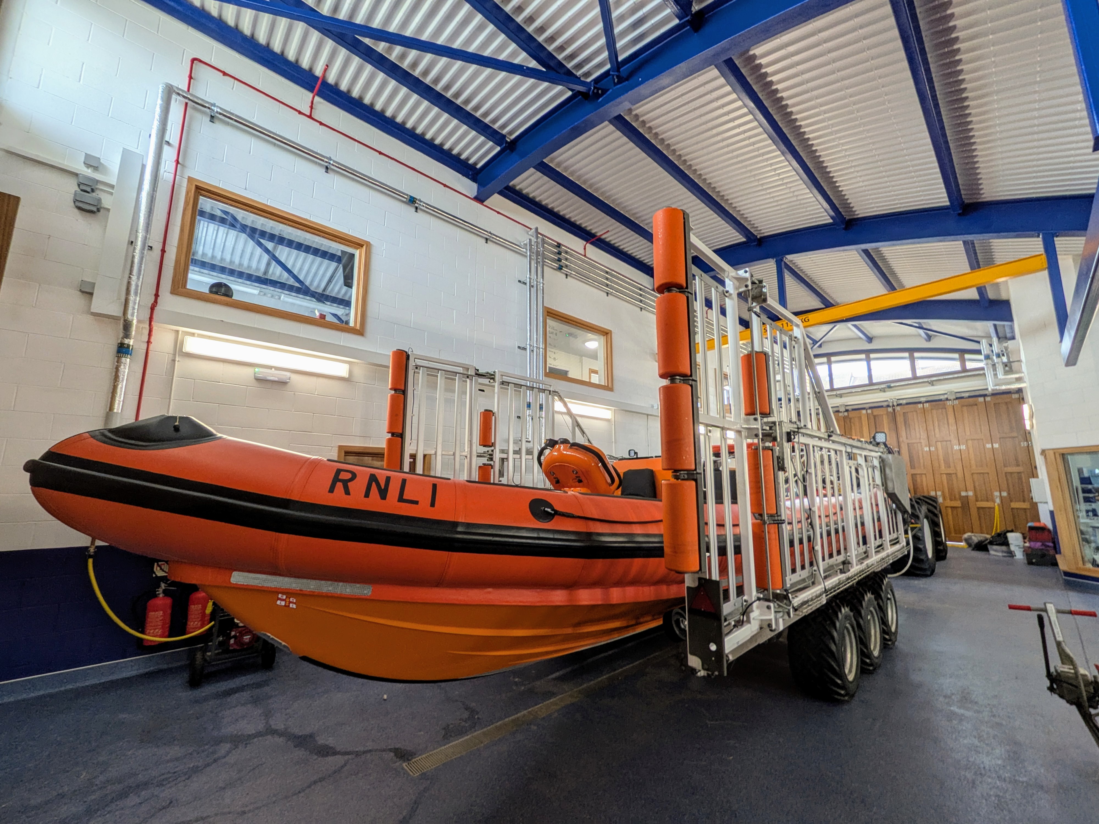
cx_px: 550
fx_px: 444
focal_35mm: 14
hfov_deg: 102.1
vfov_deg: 85.7
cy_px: 412
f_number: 2.2
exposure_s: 1/100
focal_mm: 1.83
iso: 65
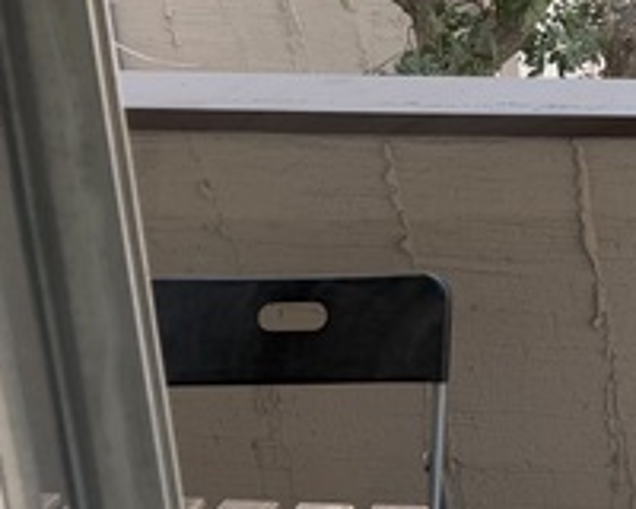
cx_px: 962
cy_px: -10
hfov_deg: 20.7
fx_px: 1468
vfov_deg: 19.1
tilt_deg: -14.4
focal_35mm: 78
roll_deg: +0.5
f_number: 1.78
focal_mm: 6.76
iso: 80
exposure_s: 1/419
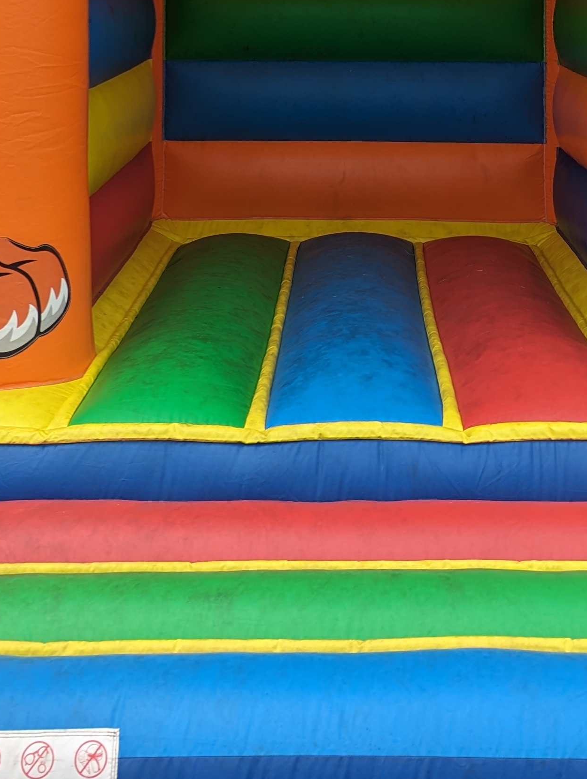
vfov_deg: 29.7
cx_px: 332
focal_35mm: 59
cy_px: -60
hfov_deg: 24.9
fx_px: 1331
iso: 37
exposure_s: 1/951
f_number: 1.85
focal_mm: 6.81
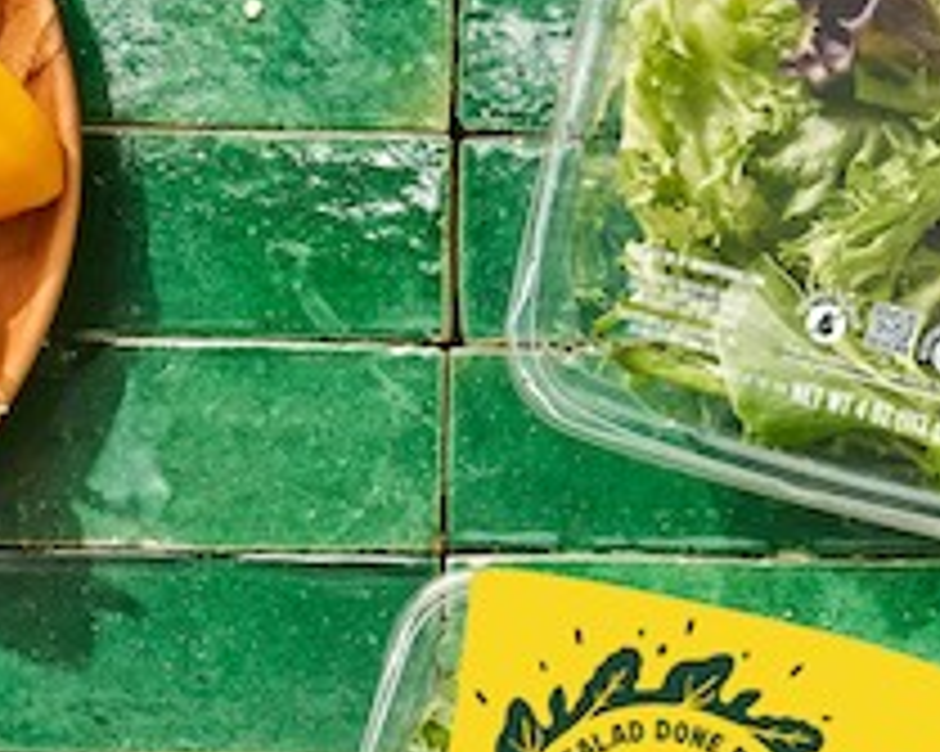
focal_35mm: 144
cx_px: 1241
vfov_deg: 10.7
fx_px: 4004
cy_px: 628
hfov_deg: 12.9
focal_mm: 40
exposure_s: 1/200
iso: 400
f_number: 18
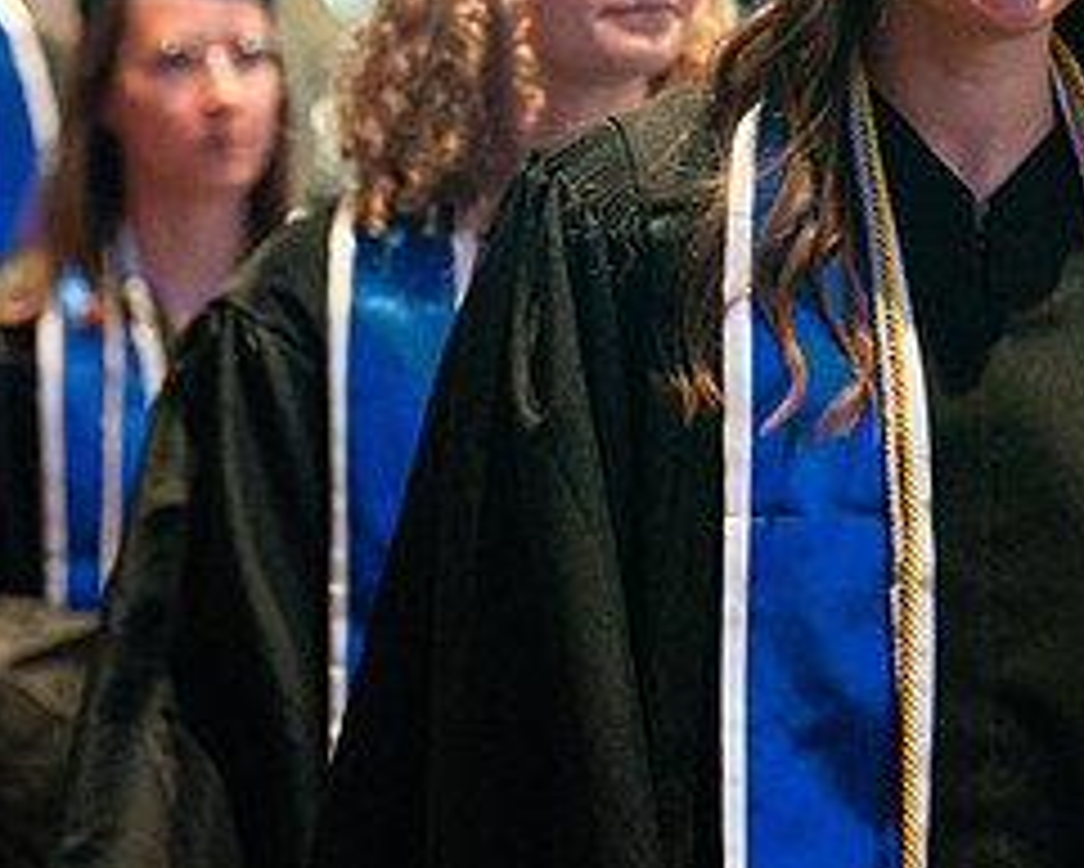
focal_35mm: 275
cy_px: 112
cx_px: 922
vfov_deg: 5.6
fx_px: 8826
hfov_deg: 7.0
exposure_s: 1/125
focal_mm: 122
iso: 2500
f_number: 2.8
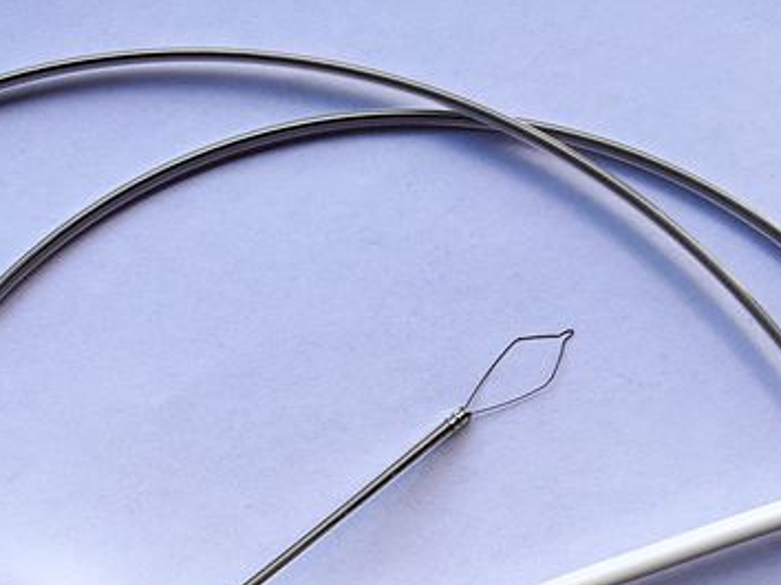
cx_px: 368
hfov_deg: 45.8
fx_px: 924
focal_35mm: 41
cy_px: 412
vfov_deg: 34.6
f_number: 2.2
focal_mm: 4.15
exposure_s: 1/128
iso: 32
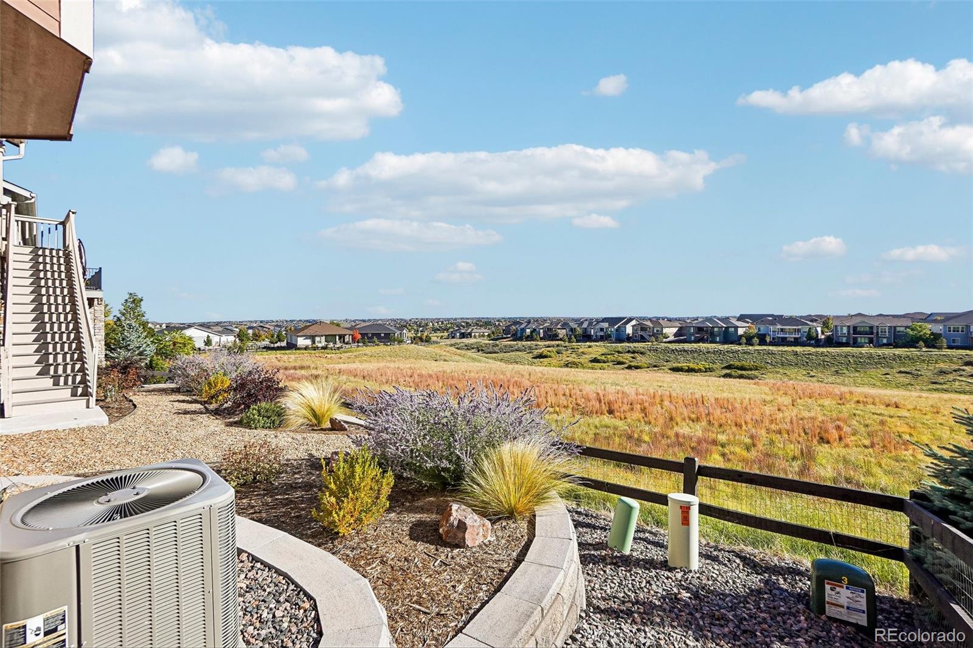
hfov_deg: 100.4
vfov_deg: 77.3
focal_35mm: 15
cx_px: 486
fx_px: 405
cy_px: 324
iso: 100
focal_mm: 10
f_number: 8
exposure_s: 1/320
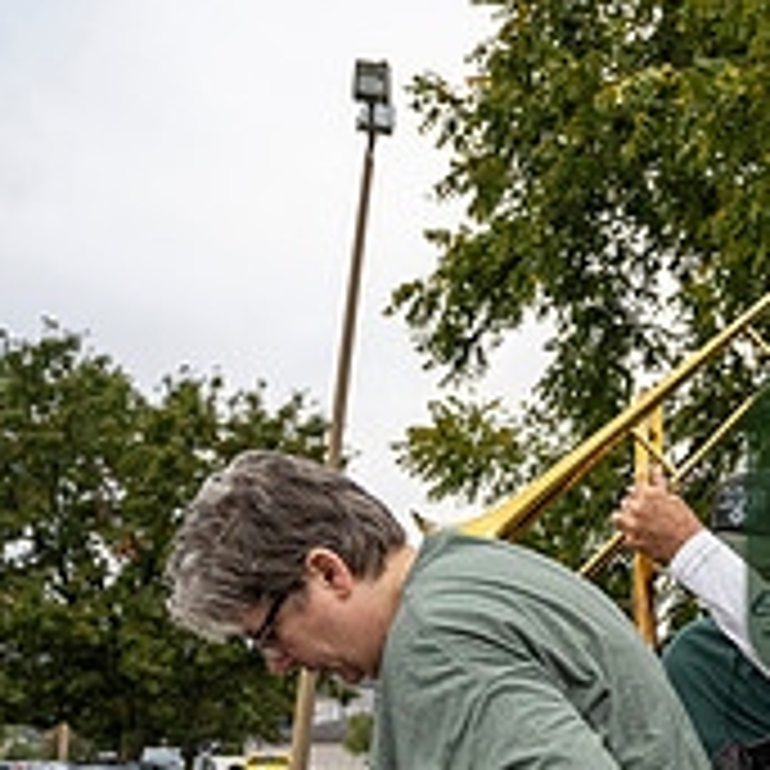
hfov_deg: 21.7
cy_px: 570
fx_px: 1736
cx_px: 1085
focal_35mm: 69
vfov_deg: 24.7
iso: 400
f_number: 4
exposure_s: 1/800
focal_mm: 24
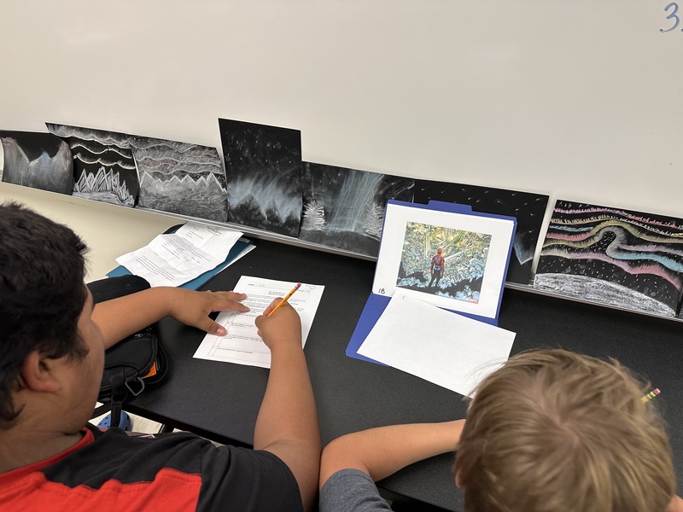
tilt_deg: -35.4
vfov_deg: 56.8
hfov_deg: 71.6
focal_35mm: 24
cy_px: 256
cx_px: 342
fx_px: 474
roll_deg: -1.1
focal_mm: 6.86
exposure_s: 1/60
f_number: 1.78
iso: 160
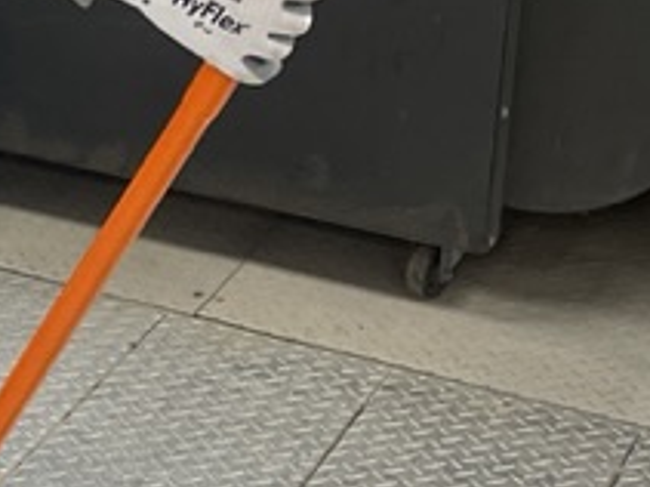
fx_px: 2365
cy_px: 31
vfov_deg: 11.7
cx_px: -225
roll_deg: +2.7
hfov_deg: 14.9
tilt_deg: -19.8
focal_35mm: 126
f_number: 1.6
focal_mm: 4.2
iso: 100
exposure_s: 1/121
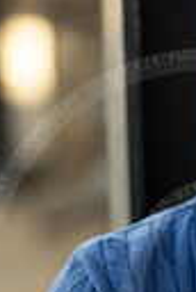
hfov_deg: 4.6
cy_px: 326
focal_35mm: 298
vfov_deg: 6.9
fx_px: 2420
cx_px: 269
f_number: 1.8
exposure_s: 1/160
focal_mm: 85
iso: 100
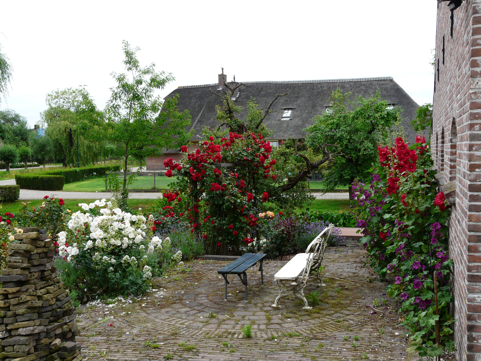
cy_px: 180
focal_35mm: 41
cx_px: 240
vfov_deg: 35.1
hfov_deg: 45.8
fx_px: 570
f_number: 4.5
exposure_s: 1/250
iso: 100
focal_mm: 6.7
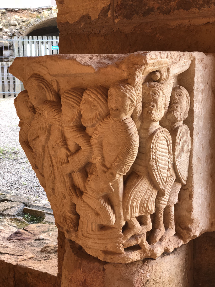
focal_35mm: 52
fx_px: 431
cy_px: 144
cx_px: 108
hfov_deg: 28.0
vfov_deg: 36.8
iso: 80
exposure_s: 1/60
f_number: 2.4
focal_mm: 6
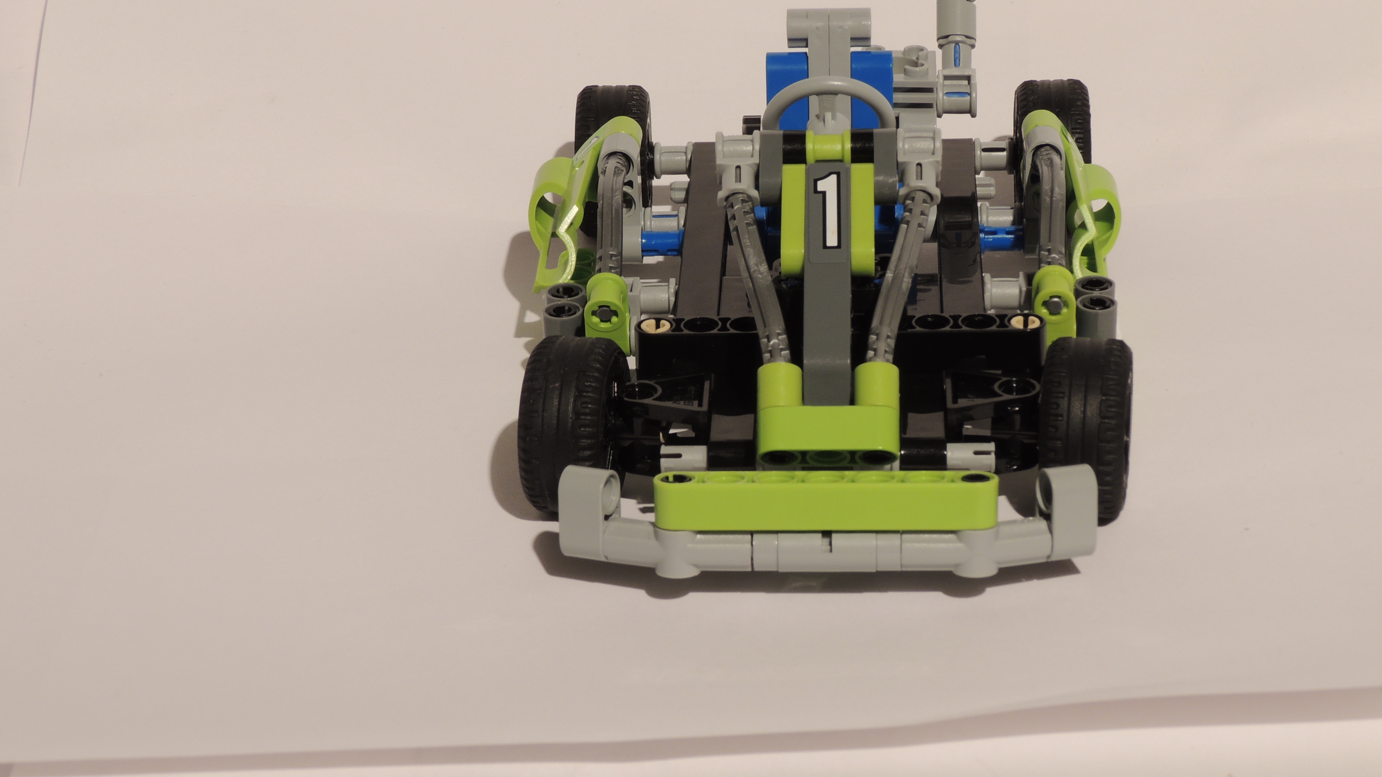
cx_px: 691
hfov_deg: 21.6
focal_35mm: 99
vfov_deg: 12.2
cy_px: 385
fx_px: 3628
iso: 100
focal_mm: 16
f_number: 6.4
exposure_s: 1/2.5
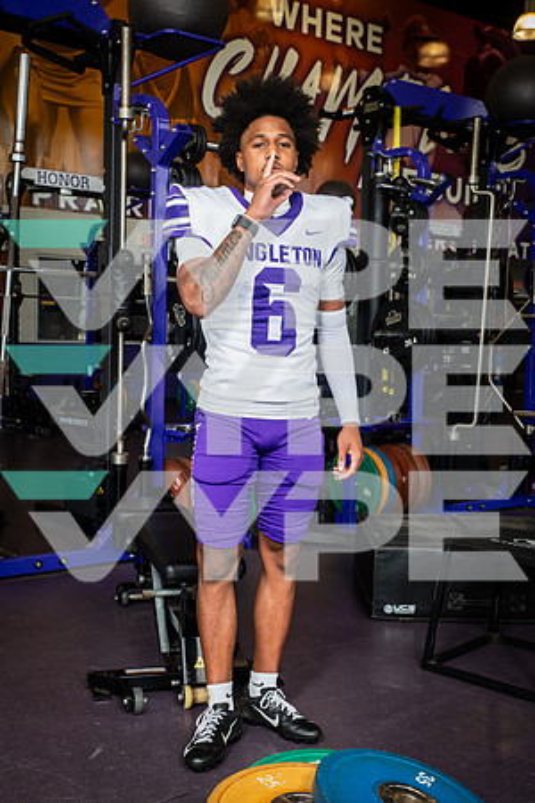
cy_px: 402
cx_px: 268
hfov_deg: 30.5
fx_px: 981
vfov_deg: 44.5
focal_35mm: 44
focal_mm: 44
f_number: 7.1
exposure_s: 1/250
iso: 800
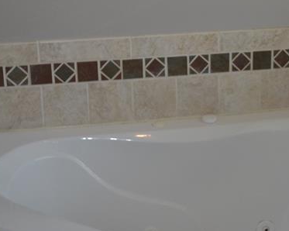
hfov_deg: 22.1
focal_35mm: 85
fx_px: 727
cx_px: 250
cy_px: 95
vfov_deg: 18.0
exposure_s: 1/125
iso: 220
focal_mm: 22
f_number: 4
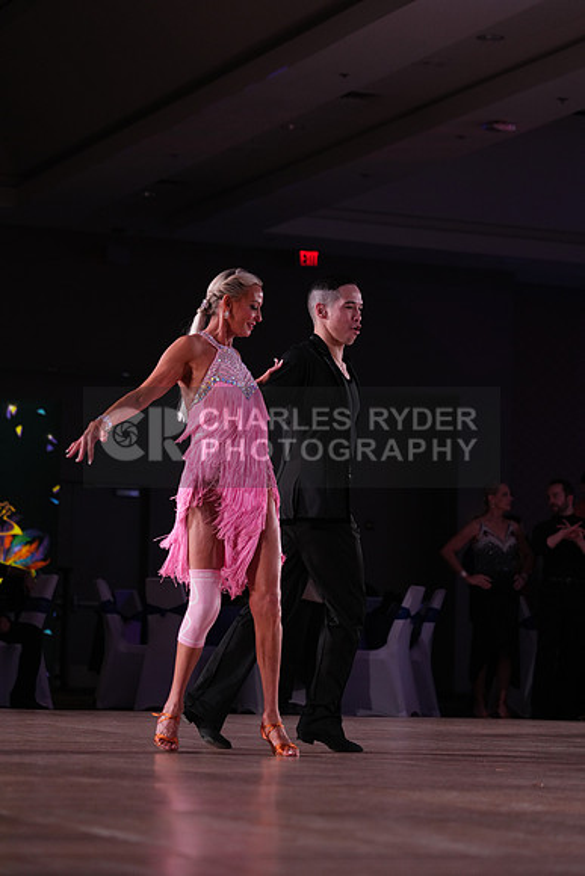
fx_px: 2558
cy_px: 438
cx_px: 292
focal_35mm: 105
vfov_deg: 19.5
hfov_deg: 13.0
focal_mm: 105
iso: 1600
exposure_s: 1/400
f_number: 4
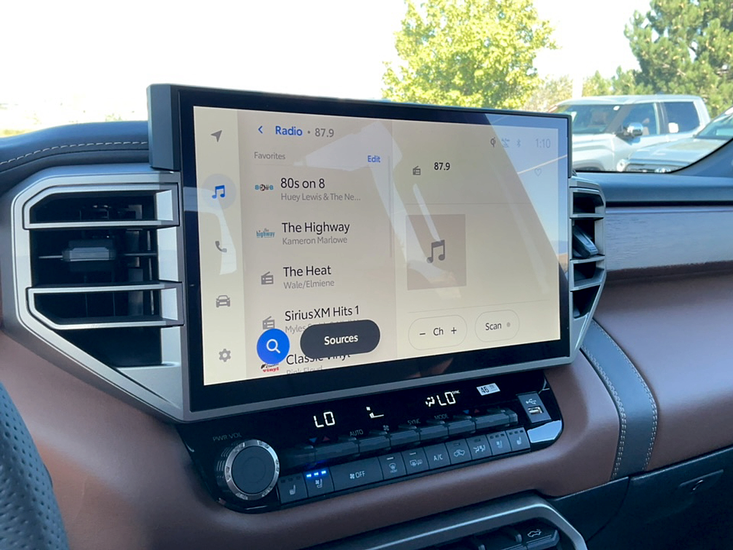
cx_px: 366
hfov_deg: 60.0
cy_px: 275
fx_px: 635
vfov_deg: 46.8
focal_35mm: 30
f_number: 1.8
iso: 50
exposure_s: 1/120
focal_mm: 3
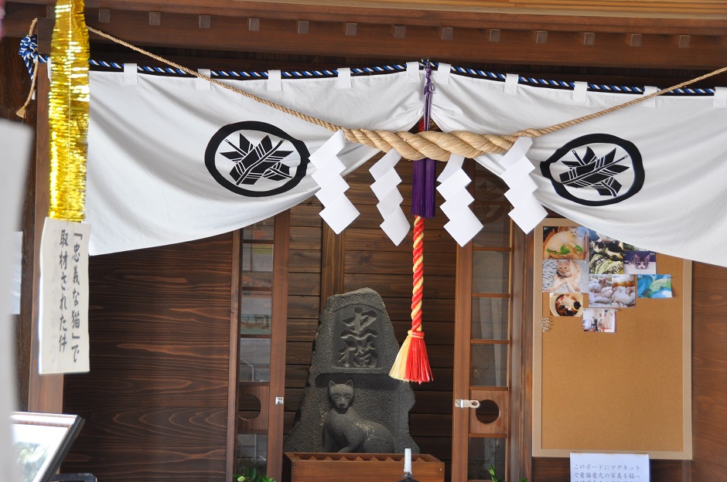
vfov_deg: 16.4
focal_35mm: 83
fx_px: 1674
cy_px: 243
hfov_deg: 24.5
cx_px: 355
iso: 450
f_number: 4.8
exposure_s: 1/15
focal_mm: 52
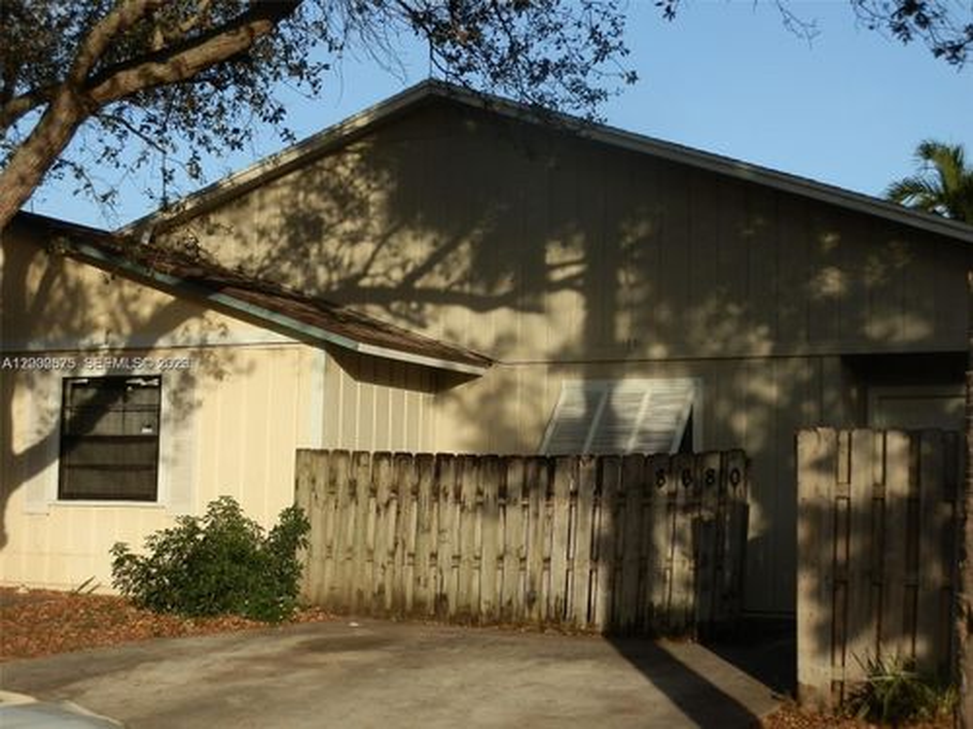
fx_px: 1715
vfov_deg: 24.0
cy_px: 364
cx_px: 486
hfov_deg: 31.7
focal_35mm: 61
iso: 64
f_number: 3.7
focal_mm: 10.99
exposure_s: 1/640
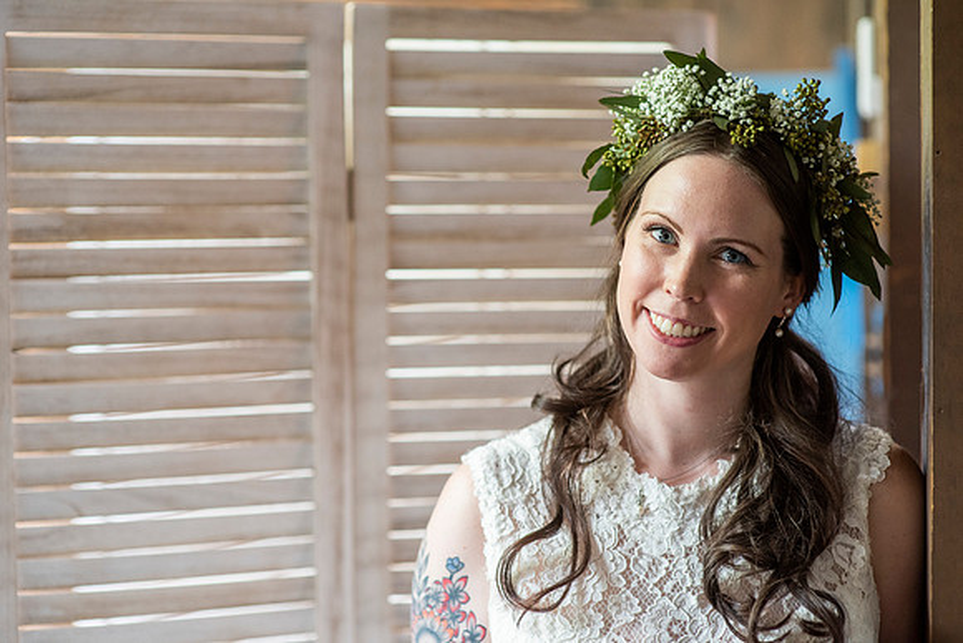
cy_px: 322
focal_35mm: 85
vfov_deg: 16.1
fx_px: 2274
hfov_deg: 23.9
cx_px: 482
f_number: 2.5
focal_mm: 85
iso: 1600
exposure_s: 1/200
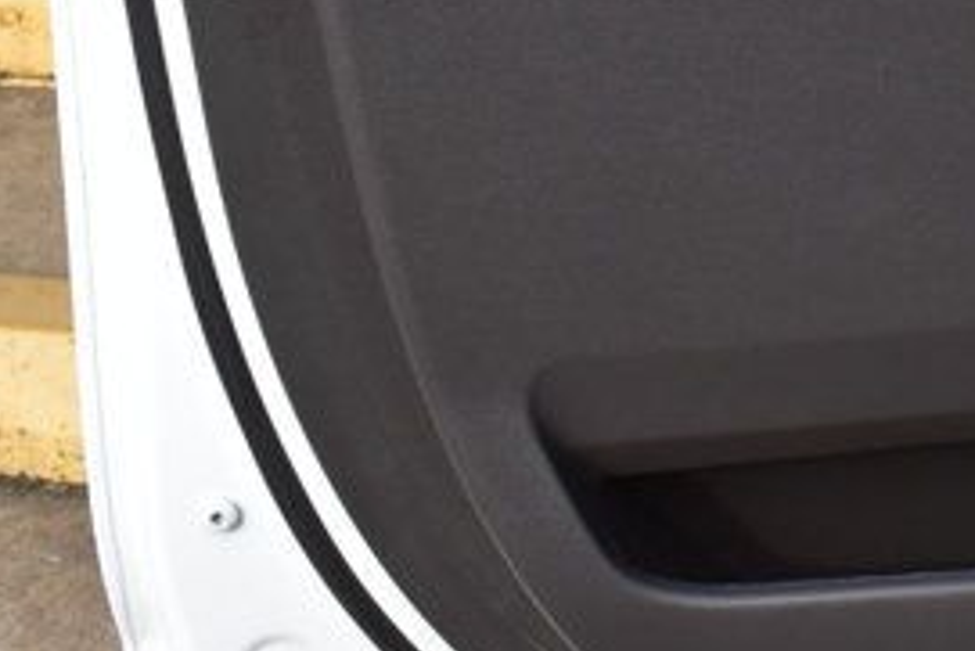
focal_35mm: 102
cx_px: 1306
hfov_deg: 18.5
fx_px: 2764
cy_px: -176
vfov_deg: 13.0
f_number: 10
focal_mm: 18
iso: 400
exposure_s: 1/320
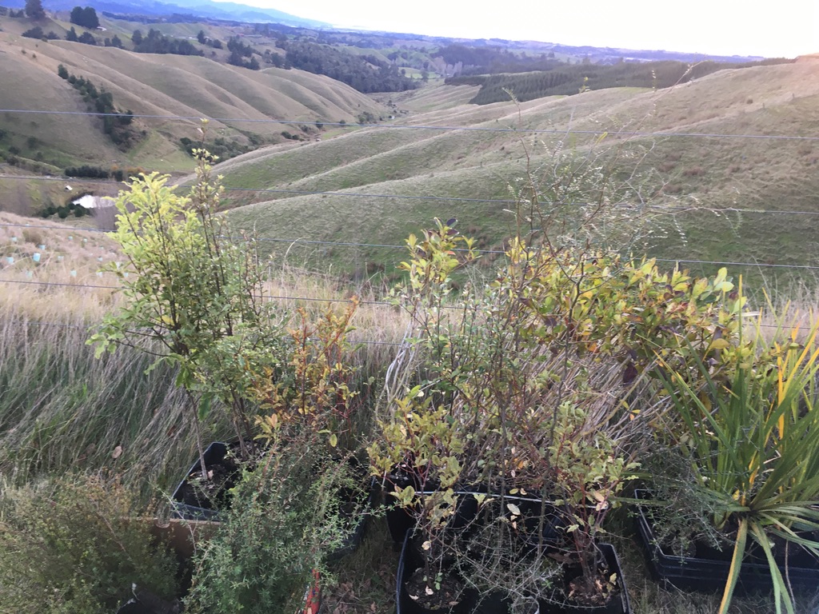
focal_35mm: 29
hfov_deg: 61.7
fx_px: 686
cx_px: 410
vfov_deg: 48.2
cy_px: 307
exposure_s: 1/33
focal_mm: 4.15
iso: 32
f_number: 2.2
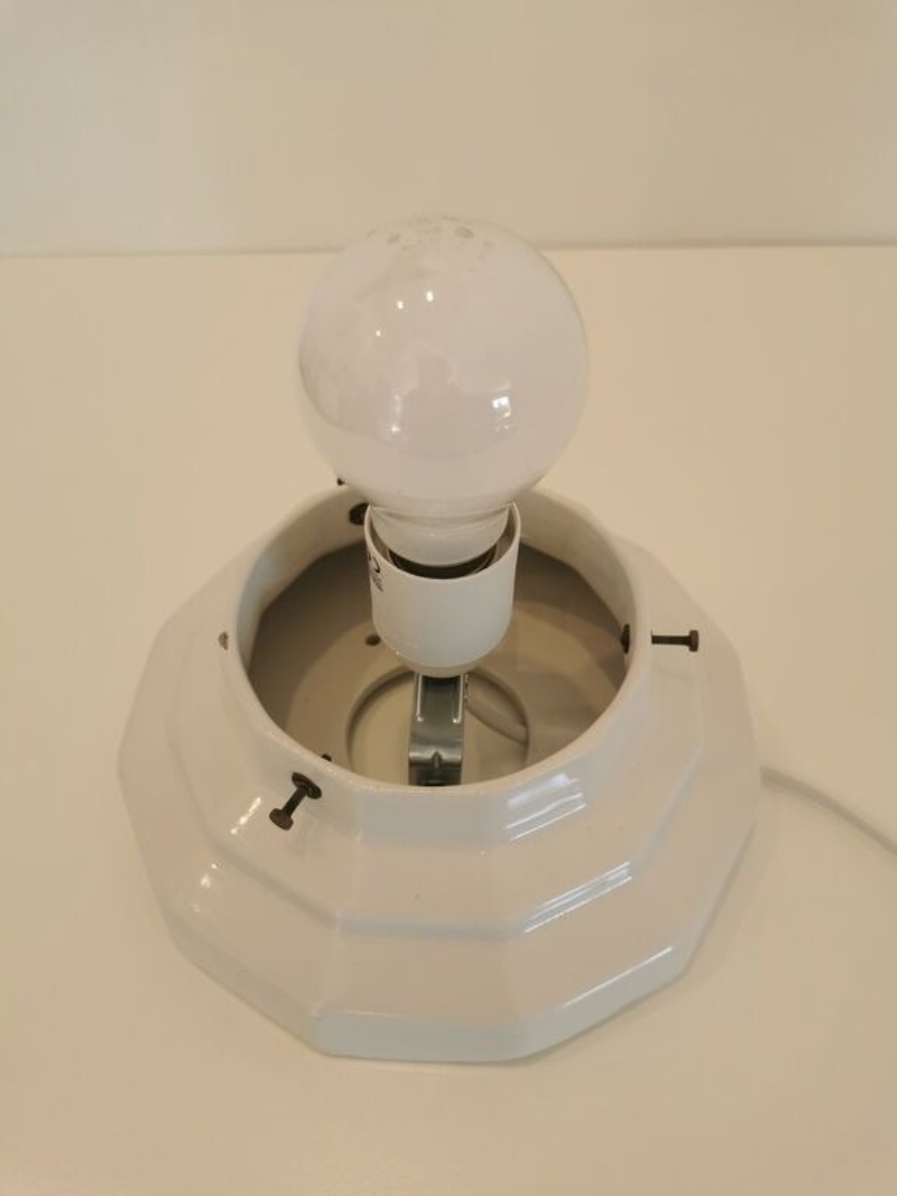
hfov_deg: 51.4
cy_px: 598
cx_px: 448
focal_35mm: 27
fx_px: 933
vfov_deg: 65.3
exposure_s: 1/100
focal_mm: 5.58
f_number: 1.8
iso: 50
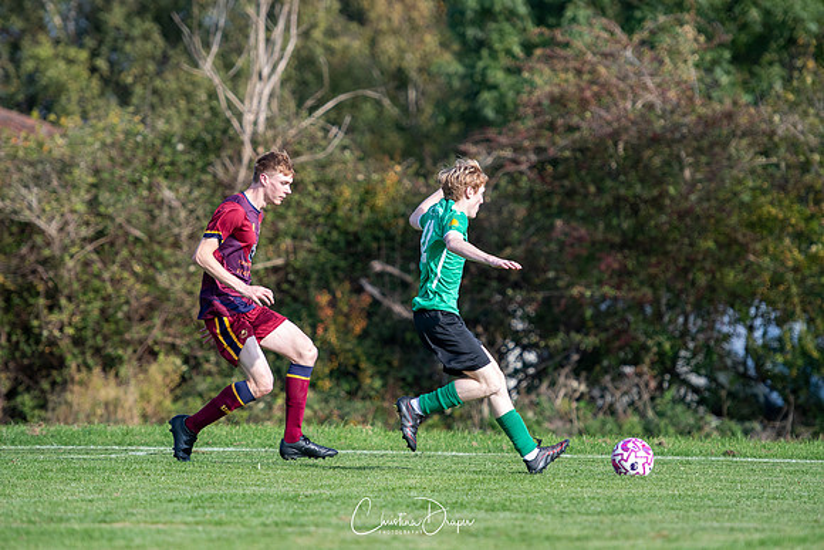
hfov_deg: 7.6
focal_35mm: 270
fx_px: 6181
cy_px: 275
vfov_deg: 5.1
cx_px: 412
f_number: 2.8
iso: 320
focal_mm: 180
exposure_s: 1/3200
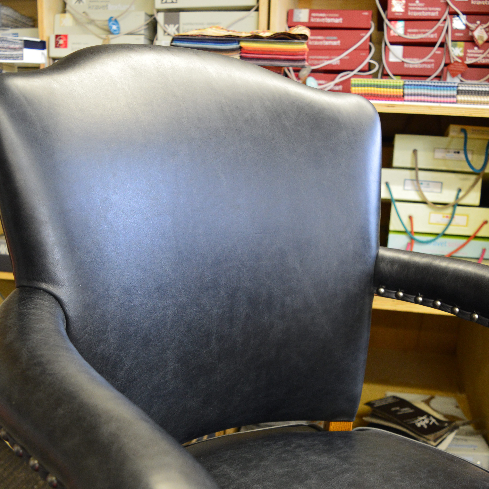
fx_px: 639
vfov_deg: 41.5
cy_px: 309
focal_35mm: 40
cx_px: 232
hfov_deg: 41.8
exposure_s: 1/15
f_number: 4
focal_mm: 18
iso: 800
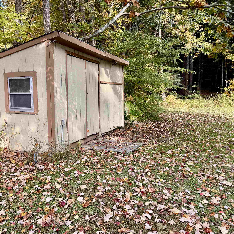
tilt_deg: -6.8
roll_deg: -0.1
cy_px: 118
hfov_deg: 54.6
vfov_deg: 55.6
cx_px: 80
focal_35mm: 29
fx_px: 222
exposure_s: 1/460
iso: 80
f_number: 1.78
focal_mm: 6.76
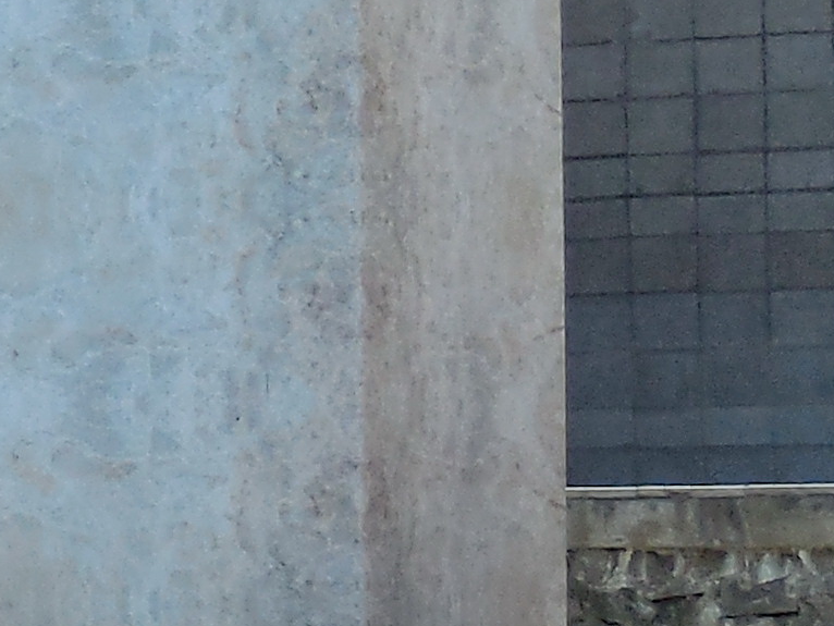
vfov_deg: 3.7
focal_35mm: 397
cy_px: -735
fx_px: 9568
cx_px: -1542
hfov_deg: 4.8
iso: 125
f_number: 4.2
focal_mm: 10.9
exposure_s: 1/640
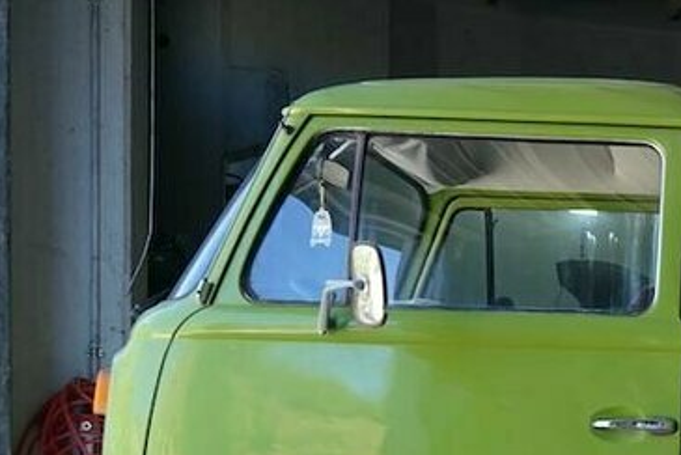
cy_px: 504
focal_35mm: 92
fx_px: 1742
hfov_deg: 19.8
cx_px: 953
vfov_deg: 14.5
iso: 400
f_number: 5
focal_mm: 28
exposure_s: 1/160
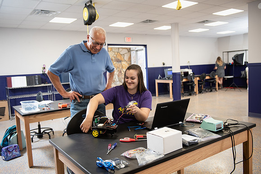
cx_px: 130
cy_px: 87
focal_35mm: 32
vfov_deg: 41.1
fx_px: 232
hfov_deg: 58.7
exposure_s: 1/200
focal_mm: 32
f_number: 3.5
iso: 800
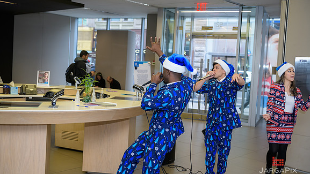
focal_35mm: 40
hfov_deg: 50.5
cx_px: 155
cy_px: 81
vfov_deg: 29.7
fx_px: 329
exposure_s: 1/125
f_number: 3.2
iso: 400
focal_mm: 38
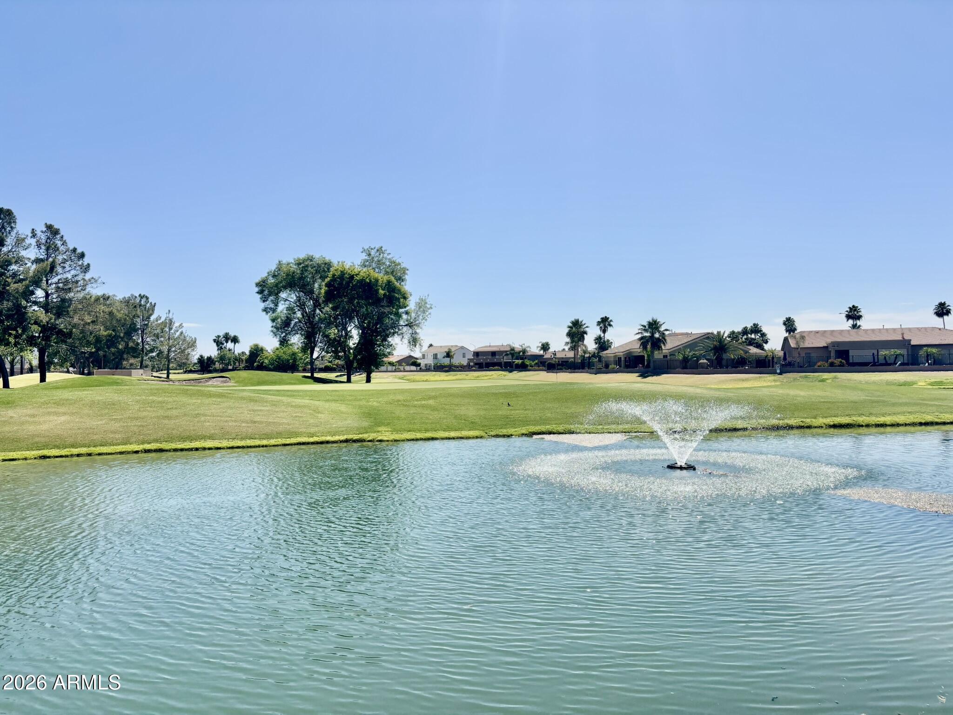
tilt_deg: +1.5
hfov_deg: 67.3
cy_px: 358
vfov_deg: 53.1
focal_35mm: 26
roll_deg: +0.5
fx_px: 716
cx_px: 476
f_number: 1.6
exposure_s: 1/5952
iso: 50
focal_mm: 5.96
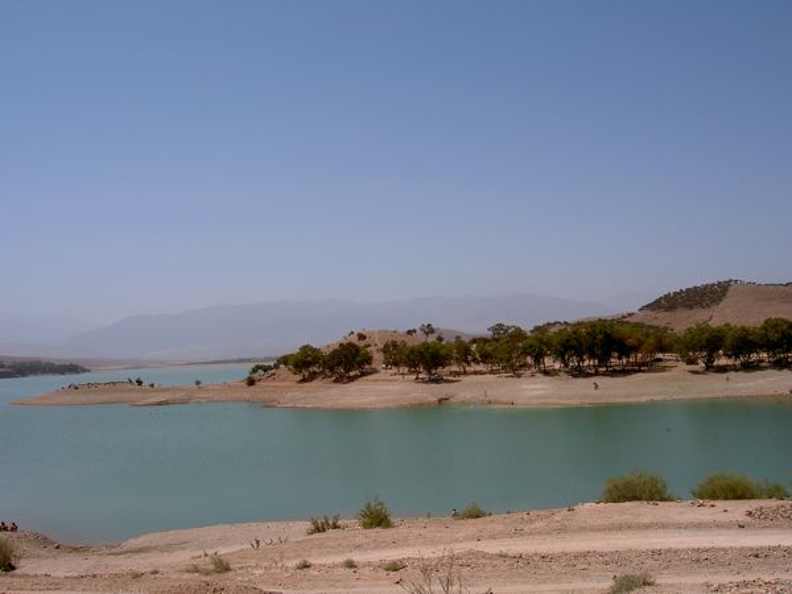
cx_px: 396
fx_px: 778
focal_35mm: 34
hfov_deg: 54.0
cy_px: 297
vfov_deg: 41.8
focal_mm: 5.6
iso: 50
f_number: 4.7
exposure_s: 1/800
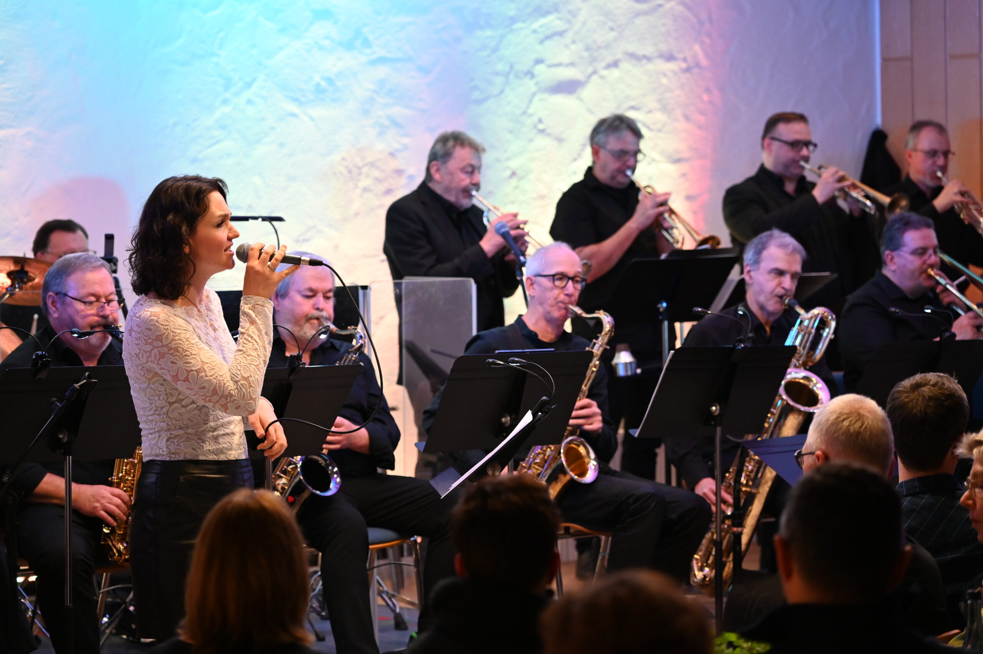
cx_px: 492
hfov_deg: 17.1
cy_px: 327
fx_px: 3274
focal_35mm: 120
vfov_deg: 11.4
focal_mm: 120
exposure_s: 1/100
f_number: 4
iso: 3200
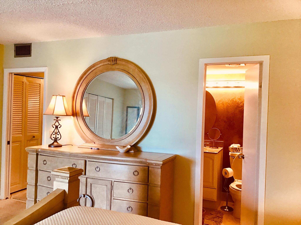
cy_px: 112
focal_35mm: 31
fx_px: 270
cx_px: 150
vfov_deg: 45.4
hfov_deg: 58.4
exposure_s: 1/30
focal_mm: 3.3
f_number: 2.4
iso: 80
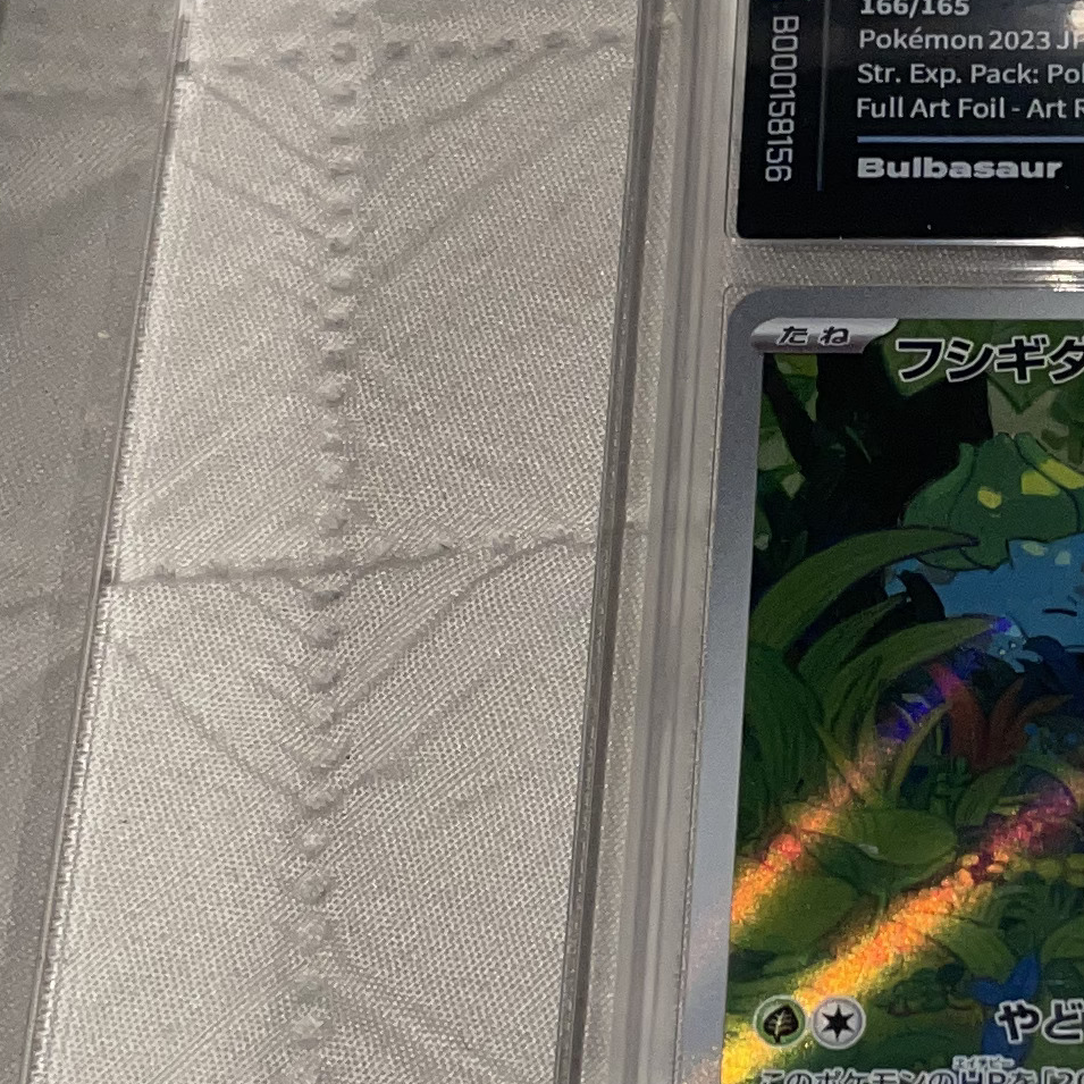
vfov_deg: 17.9
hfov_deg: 17.3
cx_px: 1200
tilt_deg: -62.6
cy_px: 555
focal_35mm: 97
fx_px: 3437
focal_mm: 4.2
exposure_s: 1/74
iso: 32
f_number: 1.6
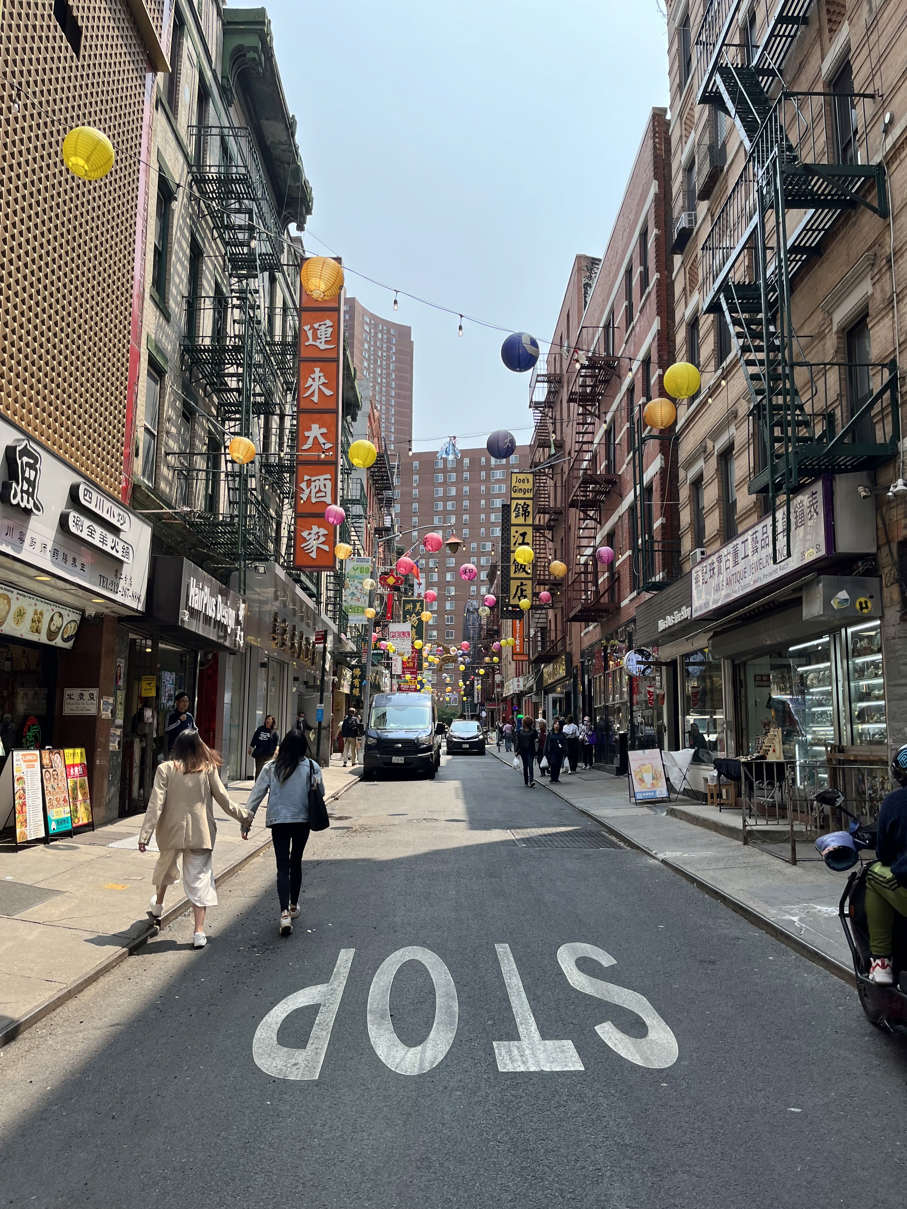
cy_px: 604
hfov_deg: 53.1
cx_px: 454
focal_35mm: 26
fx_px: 908
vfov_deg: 67.3
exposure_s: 1/1212
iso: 50
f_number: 1.6
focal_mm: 5.1
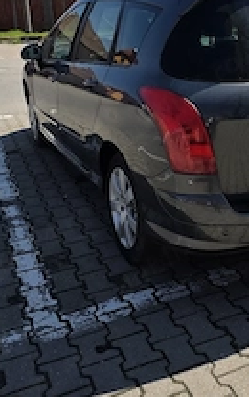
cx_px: 216
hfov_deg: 26.7
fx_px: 509
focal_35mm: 47
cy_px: 125
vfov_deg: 41.9
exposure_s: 1/10000
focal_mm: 6.3
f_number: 1.7
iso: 80
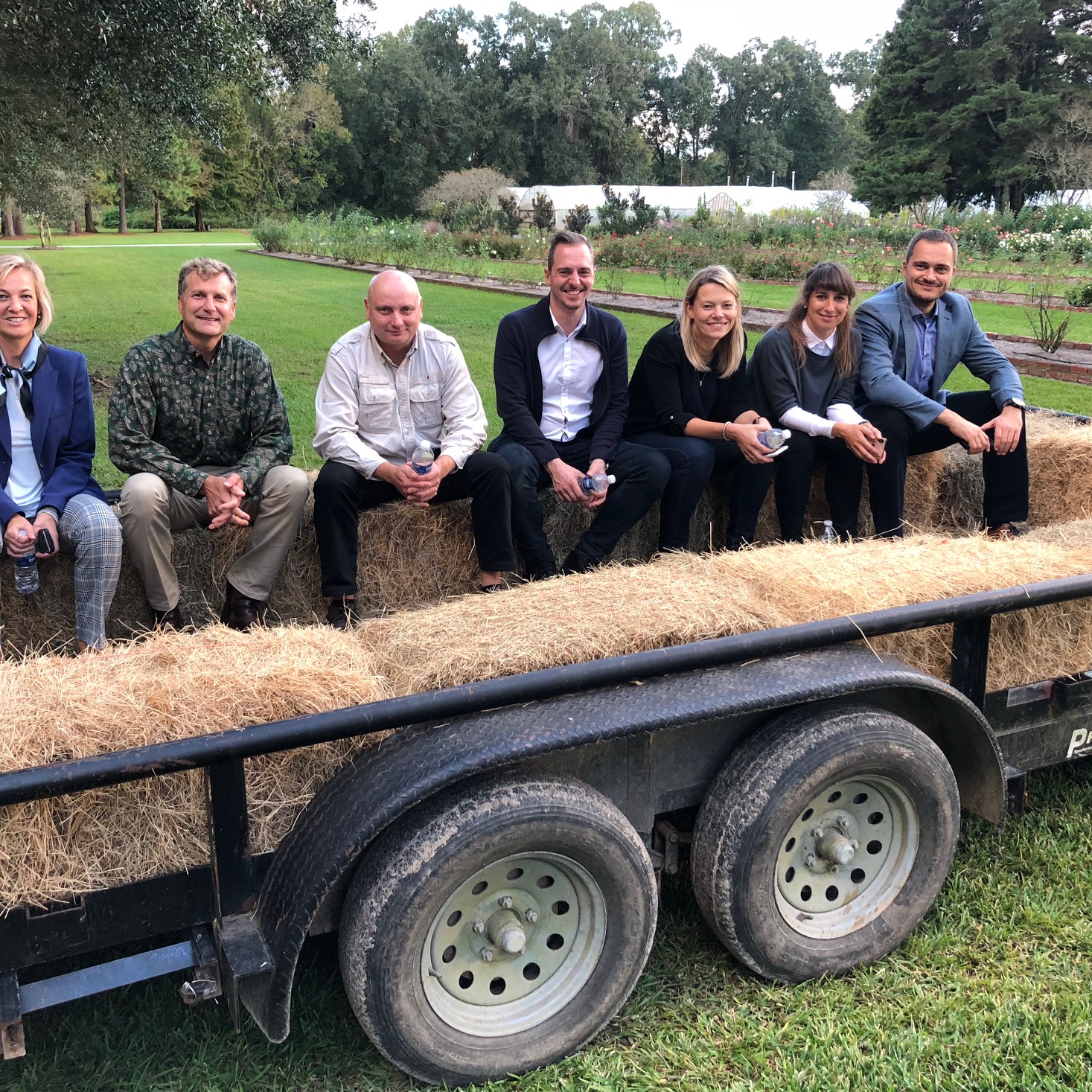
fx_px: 1213
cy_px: 543
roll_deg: +1.1
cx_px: 539
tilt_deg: -14.3
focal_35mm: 34
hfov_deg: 48.4
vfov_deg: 48.5
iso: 25
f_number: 1.8
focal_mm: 3.99
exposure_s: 1/40
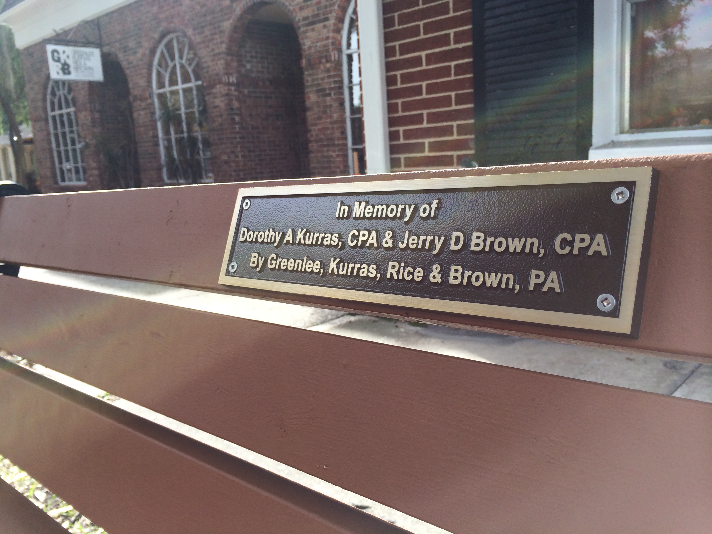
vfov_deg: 46.8
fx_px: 617
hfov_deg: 60.0
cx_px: 356
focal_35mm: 30
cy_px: 267
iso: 32
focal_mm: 4.12
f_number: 2.2
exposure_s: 1/733
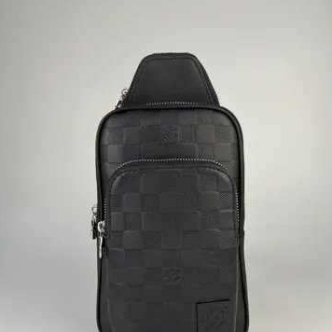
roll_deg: +1.0
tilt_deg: -8.4
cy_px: 207
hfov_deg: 52.5
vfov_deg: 52.0
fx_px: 336
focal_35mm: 31
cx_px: 165
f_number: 1.5
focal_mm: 5.7
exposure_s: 1/696
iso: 50
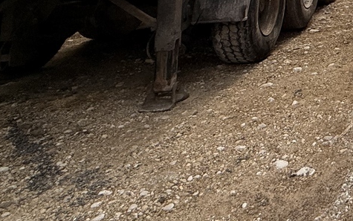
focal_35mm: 50
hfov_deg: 29.0
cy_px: -167
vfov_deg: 19.7
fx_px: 481
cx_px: 502
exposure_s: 1/138
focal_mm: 2.22
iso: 64
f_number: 2.2
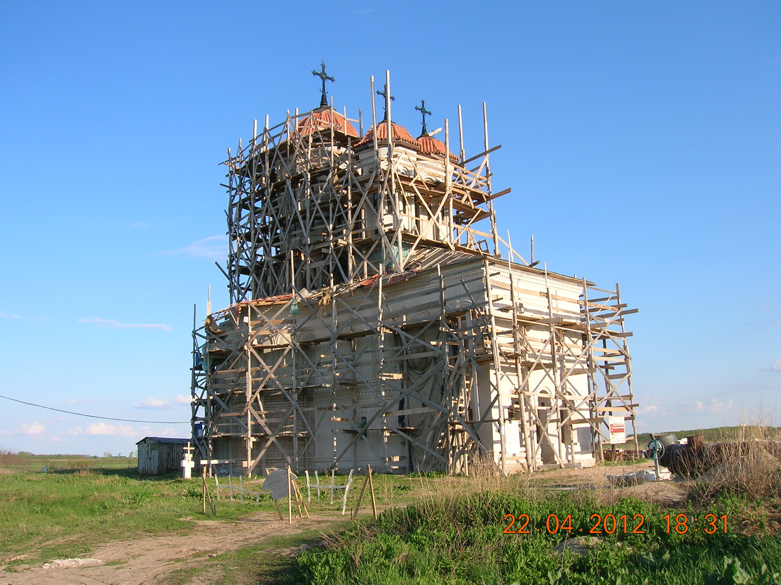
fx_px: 766
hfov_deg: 54.0
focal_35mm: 34
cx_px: 390
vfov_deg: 41.7
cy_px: 292
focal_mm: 5.7
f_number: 4.9
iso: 50
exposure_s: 1/230
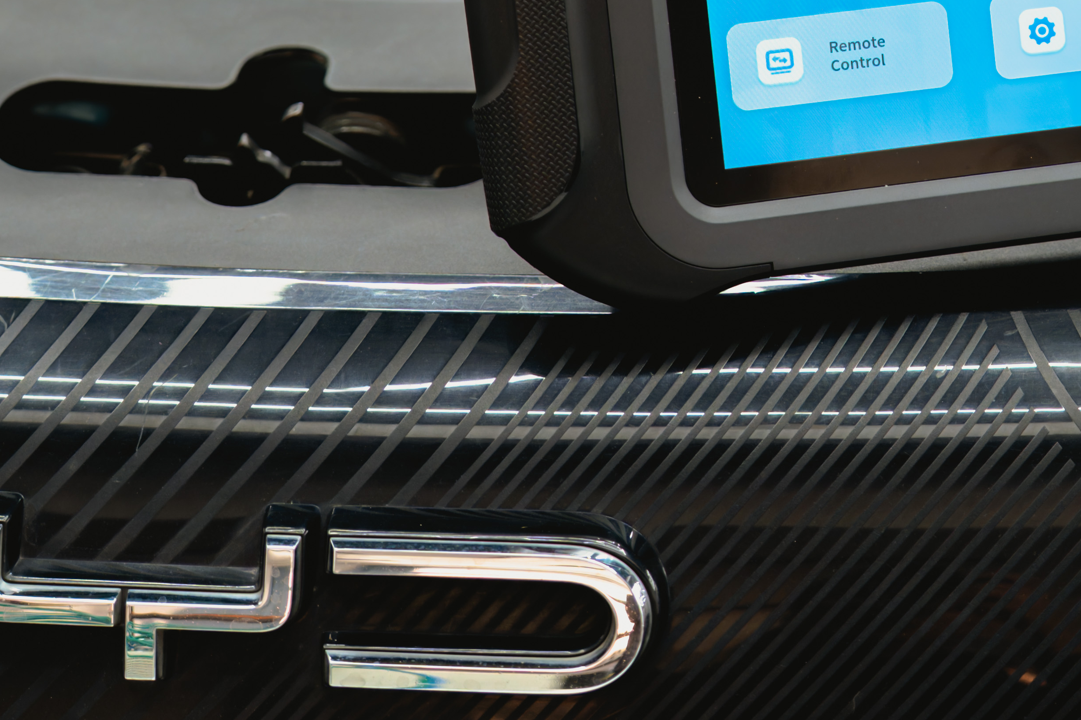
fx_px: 4203
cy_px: -119
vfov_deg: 9.7
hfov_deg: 14.6
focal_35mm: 140
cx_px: 873
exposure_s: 1/125
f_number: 2.8
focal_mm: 49
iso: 1000
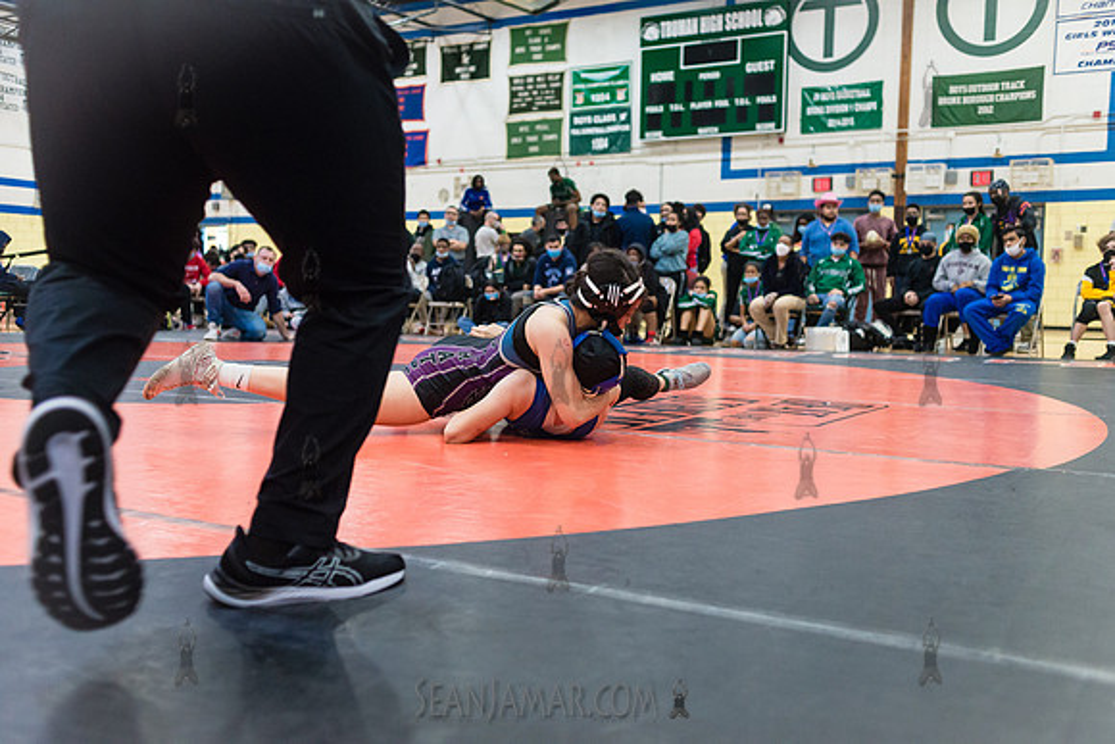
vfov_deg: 37.9
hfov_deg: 54.4
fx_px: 1084
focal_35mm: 35
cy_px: 372
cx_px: 558
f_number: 3.5
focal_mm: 35
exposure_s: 1/400
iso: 4000
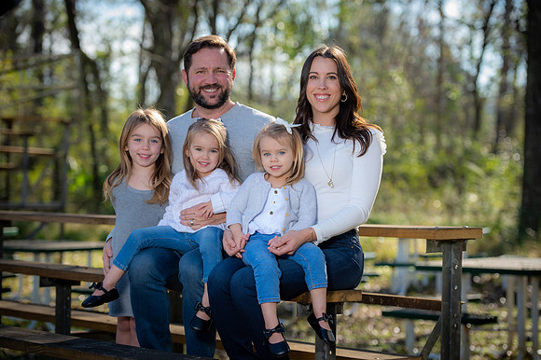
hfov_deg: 20.4
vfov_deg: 13.7
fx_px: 1502
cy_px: 180
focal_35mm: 100
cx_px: 270
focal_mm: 100
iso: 100
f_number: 3.5
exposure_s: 1/250
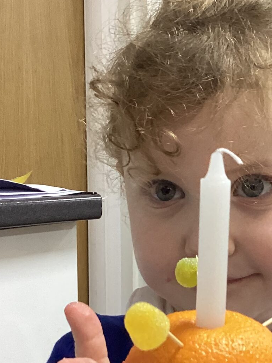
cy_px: 244
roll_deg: -1.6
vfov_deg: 25.2
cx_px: 260
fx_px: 807
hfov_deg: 18.7
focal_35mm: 77
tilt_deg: -7.5
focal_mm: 3.3
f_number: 2.4
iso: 200
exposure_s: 1/50
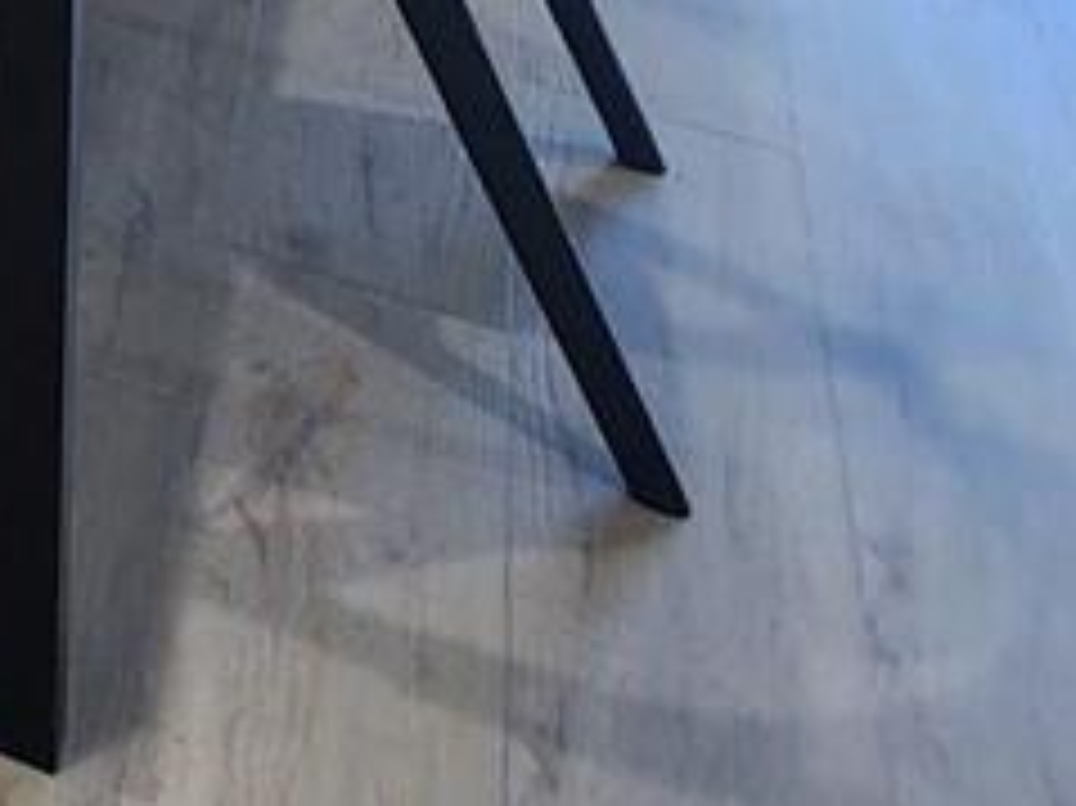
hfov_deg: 14.2
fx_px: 2703
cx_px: -1571
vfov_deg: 11.5
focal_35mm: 87
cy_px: -1490
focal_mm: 2.2
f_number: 2.2
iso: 160
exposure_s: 1/60
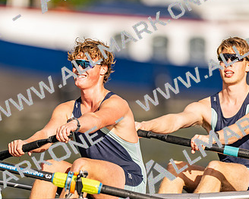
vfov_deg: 1.6
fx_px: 7339
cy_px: 124
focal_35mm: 995
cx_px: 80
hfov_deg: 1.9
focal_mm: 600
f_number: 4
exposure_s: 1/2500
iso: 110
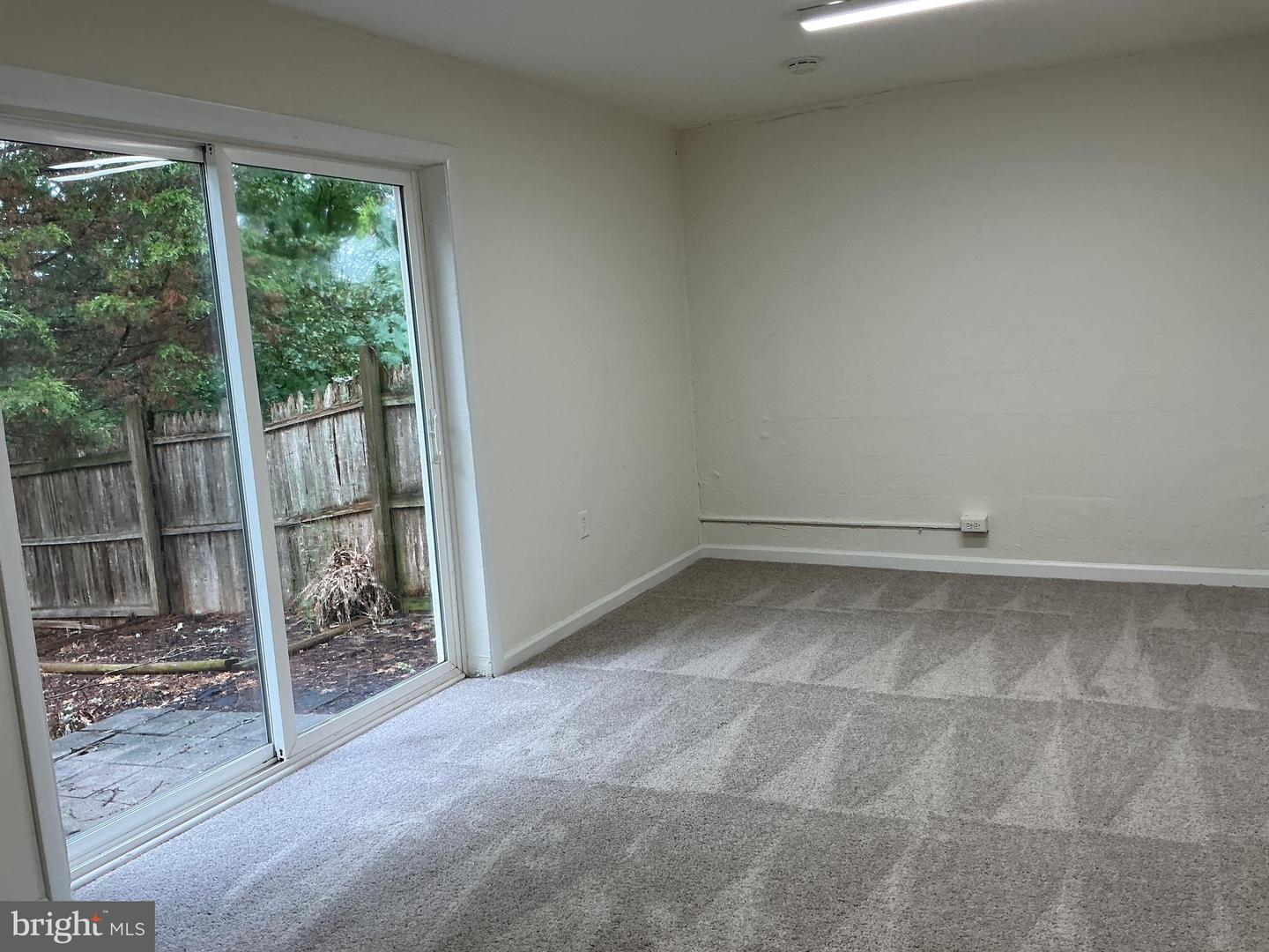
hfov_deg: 61.7
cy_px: 476
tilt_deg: -10.5
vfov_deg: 48.2
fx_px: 1063
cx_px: 634
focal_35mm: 29
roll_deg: +4.7
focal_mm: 3
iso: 50
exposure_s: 1/120
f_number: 1.8
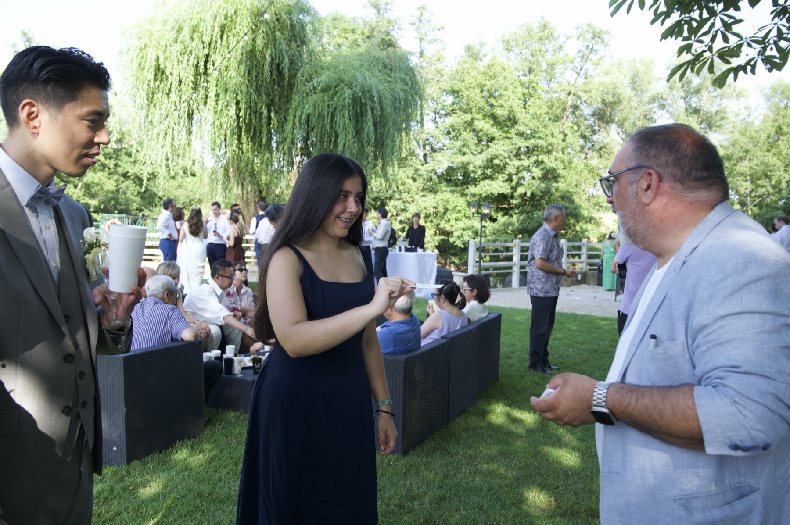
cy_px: 262
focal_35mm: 30
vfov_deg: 44.2
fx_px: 647
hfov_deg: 62.8
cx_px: 395
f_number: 5.6
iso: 250
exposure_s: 1/160
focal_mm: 29.5
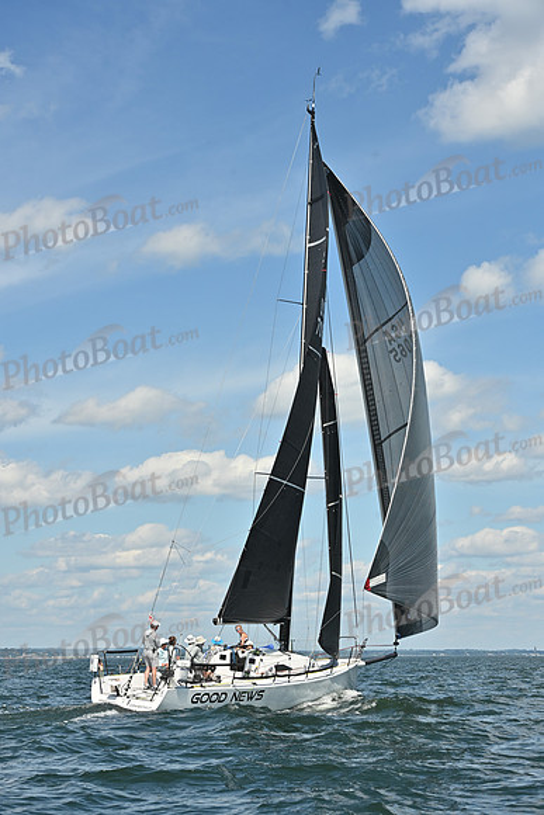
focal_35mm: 70
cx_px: 272
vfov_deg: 28.8
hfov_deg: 19.5
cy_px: 408
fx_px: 1586
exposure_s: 1/1000
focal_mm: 70
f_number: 10
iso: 250
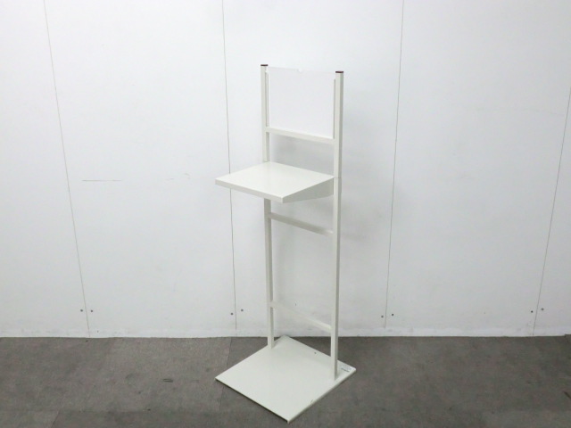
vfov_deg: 37.7
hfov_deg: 49.0
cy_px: 214
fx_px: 627
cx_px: 286
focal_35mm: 38
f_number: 3.9
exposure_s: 1/60
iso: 640
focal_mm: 6.9
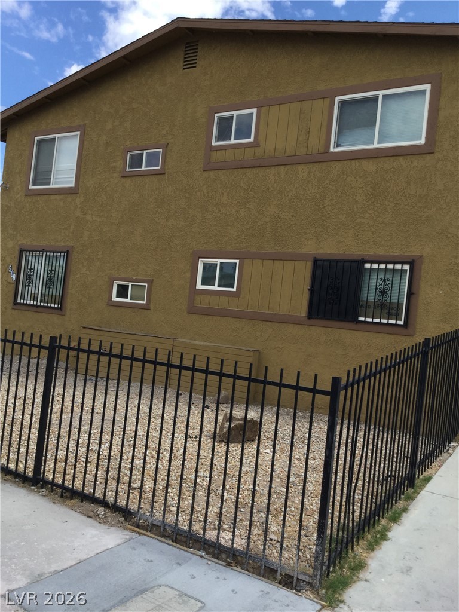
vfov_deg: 58.4
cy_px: 306
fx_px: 548
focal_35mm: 31
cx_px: 230
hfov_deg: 45.4
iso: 25
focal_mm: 3.3
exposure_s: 1/727
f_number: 2.4
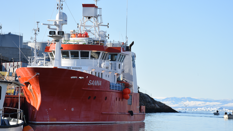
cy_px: 58
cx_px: 126
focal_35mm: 149
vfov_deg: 8.1
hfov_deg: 14.4
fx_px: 921
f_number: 8
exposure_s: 1/1000
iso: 400
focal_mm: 80
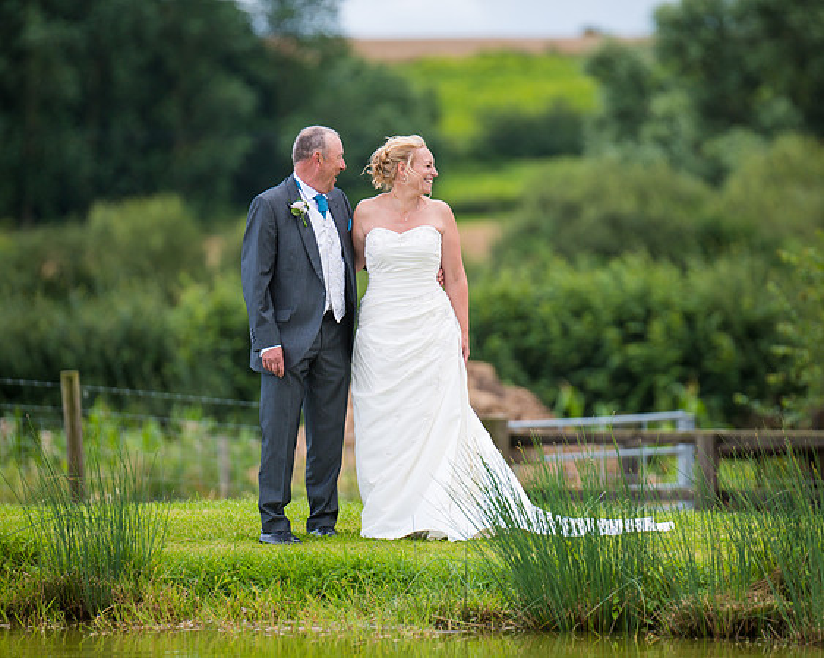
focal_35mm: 282
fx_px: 6872
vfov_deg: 5.5
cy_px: 329
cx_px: 423
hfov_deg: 6.9
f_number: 4
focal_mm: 250
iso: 400
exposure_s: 1/1000
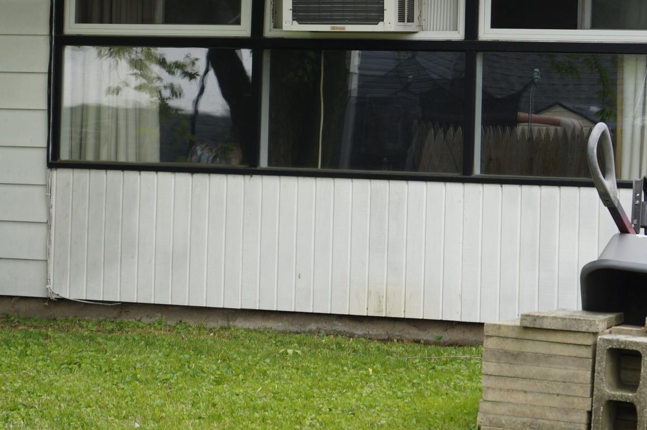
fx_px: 2334
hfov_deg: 15.8
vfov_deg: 10.5
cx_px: 393
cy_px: 110
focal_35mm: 130
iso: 100
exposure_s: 1/80
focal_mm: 50
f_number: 5.6
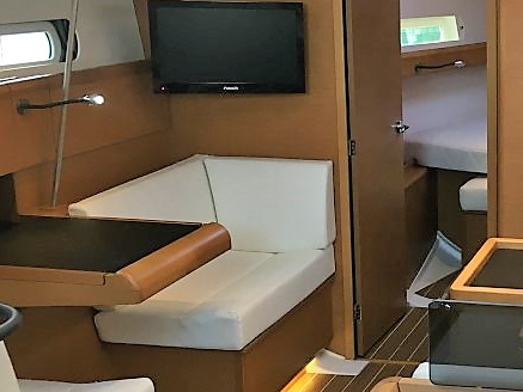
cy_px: 183
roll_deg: -0.4
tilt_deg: -11.3
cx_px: 553
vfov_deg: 21.6
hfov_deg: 26.6
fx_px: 1028
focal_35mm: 68
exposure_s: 1/33
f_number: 2.2
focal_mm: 4.15
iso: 80
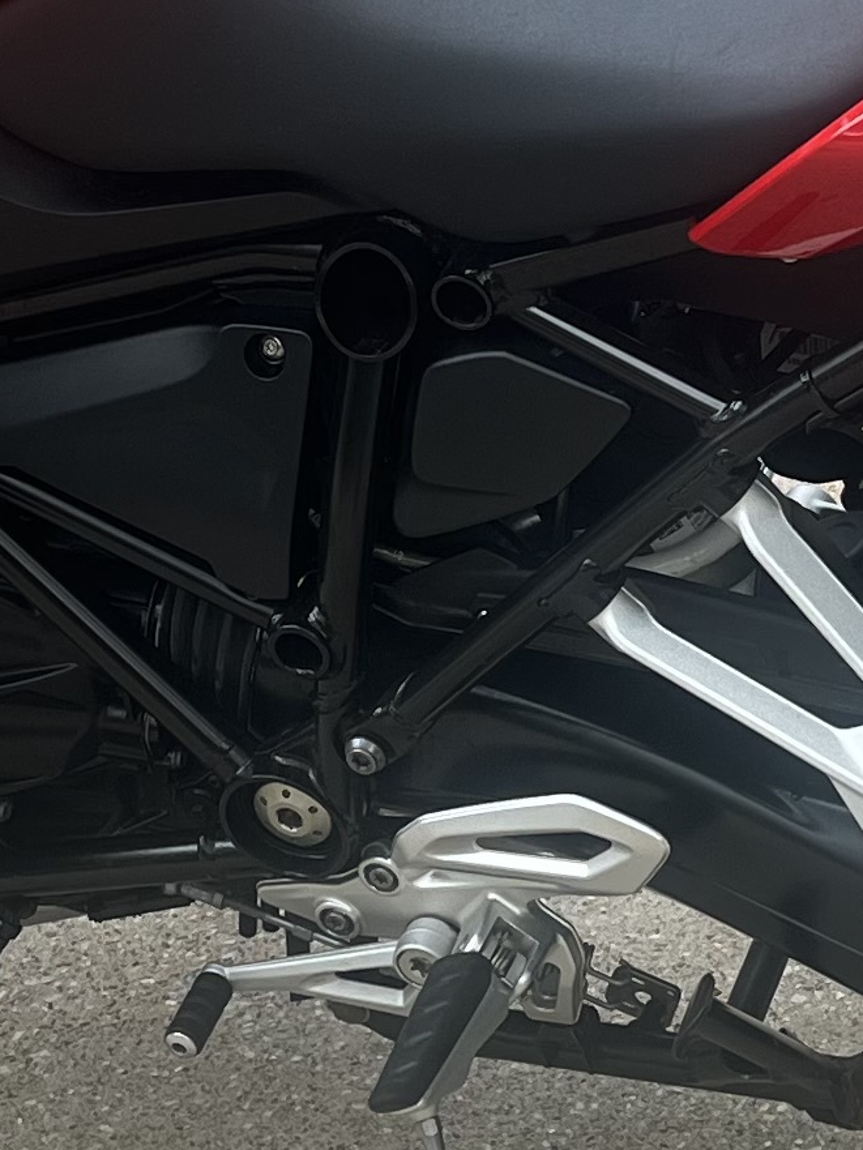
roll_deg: +6.2
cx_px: 537
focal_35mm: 119
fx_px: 3955
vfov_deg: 16.5
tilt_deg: -28.7
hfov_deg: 12.4
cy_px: 431
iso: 40
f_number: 1.6
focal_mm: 5.1
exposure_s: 1/197
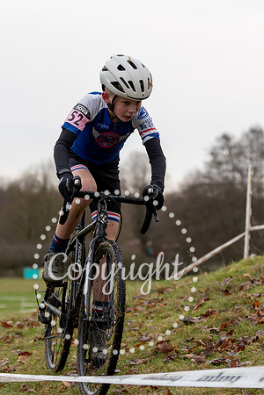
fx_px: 1575
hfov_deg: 9.6
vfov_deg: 14.3
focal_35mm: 143
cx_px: 98
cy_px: 126
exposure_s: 1/1000
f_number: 3.2
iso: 200
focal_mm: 70
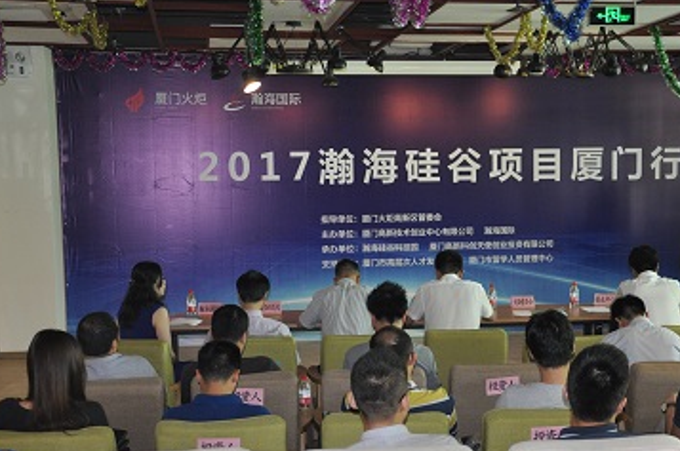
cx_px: 432
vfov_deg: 21.5
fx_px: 1188
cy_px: 285
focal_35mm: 63
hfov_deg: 31.8
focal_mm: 30
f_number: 4.2
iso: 800
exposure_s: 1/60
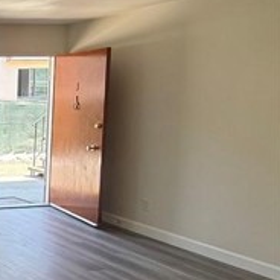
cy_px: 125
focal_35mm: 43
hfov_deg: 23.4
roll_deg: +0.4
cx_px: -205
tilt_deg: -4.1
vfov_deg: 39.1
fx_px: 394
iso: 100
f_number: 2.2
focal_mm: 2.22
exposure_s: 1/120
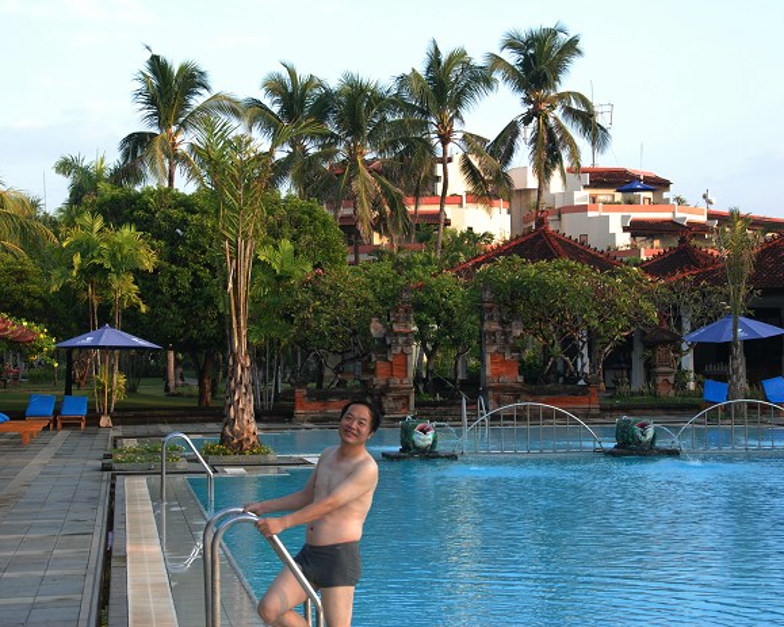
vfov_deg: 20.4
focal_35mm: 75
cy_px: 311
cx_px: 364
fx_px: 1740
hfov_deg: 25.4
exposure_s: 1/60
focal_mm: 44
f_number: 8
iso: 200
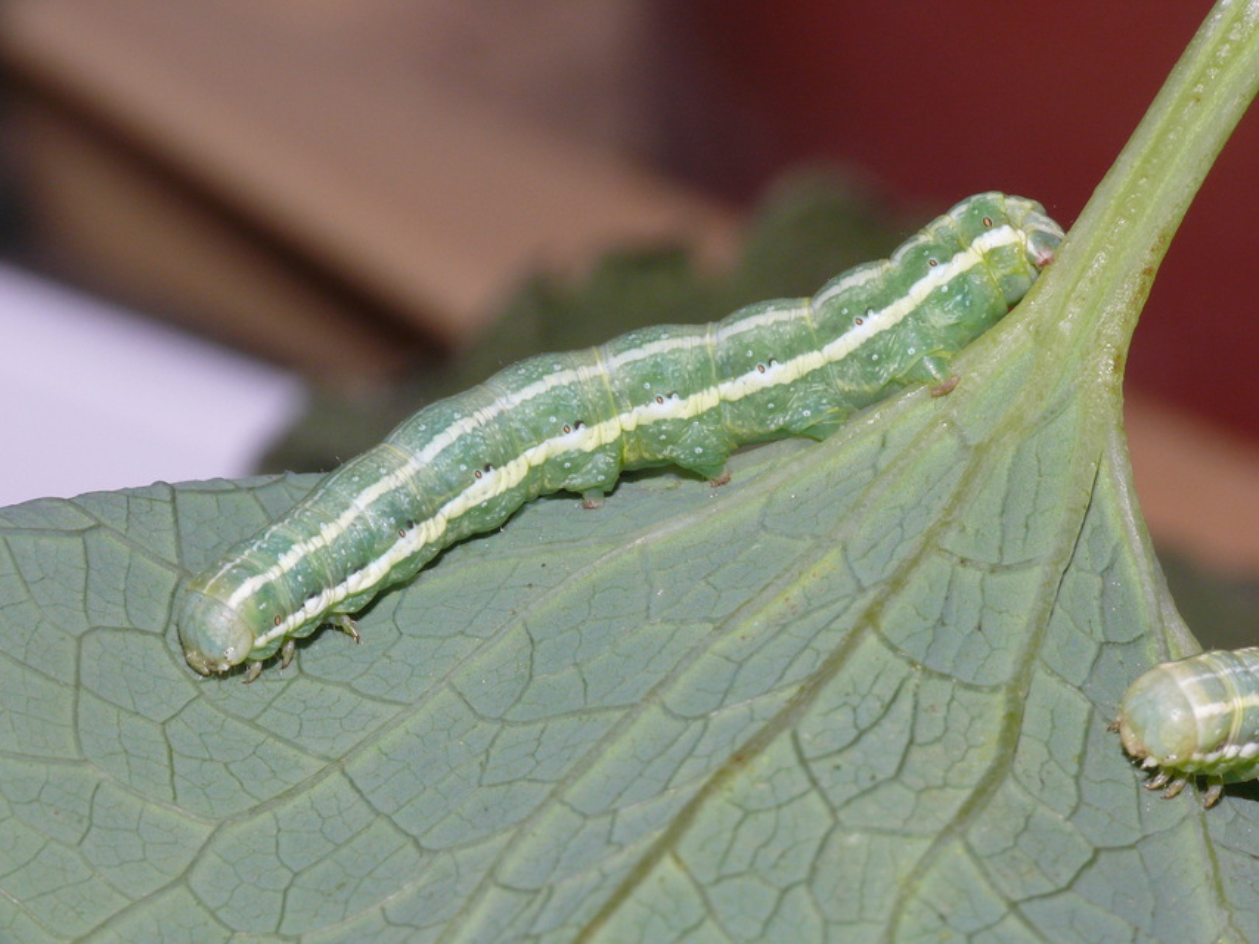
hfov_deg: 12.2
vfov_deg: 9.2
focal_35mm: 162
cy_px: 472
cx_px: 630
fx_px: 5893
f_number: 11
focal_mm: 34.3
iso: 200
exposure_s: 1/200
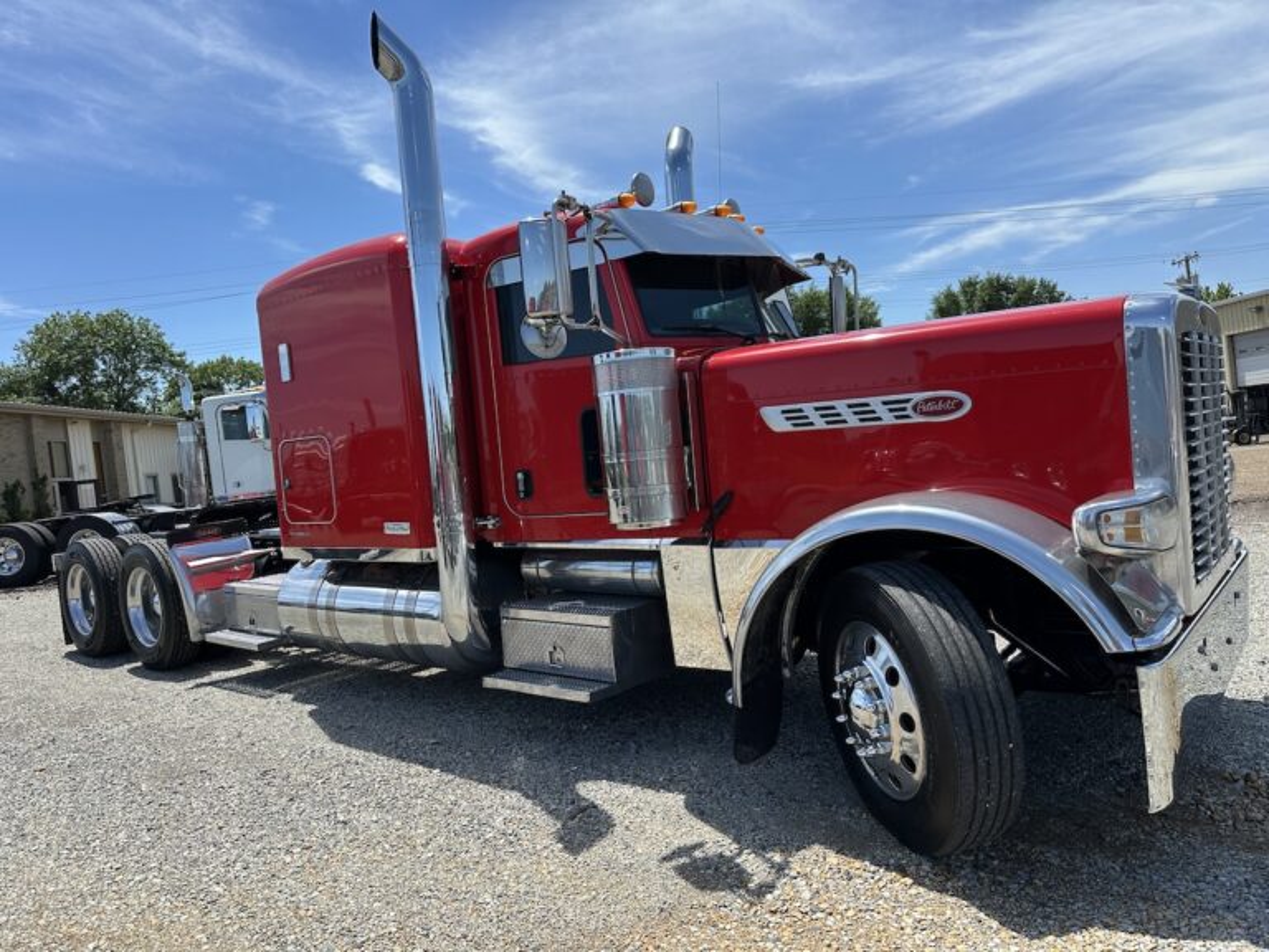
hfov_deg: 71.6
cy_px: 476
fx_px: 880
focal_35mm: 24
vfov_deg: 56.8
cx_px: 634
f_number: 1.78
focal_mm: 6.86
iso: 80
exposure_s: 1/3247
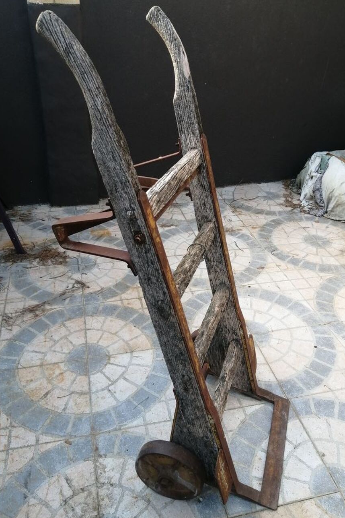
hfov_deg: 46.4
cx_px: 179
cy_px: 255
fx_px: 402
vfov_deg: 65.5
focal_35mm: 28
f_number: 1.8
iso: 50
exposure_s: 1/108
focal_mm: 3.6
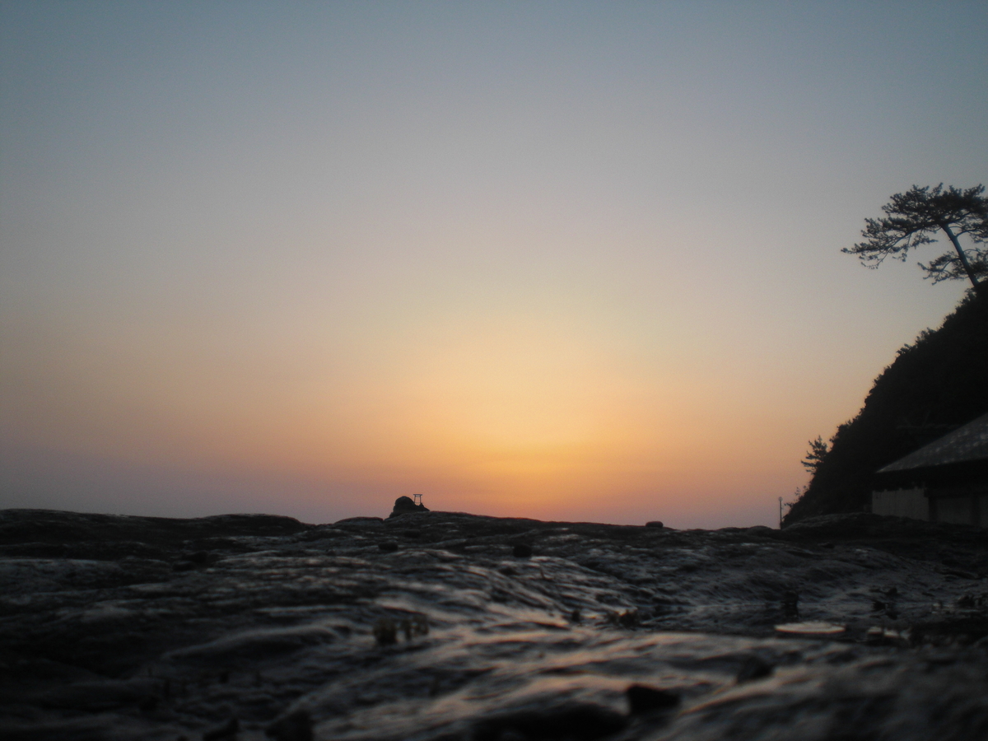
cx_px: 494
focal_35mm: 38
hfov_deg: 49.0
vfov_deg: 37.7
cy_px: 370
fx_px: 1085
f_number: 3.1
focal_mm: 6.3
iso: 64
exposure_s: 1/320
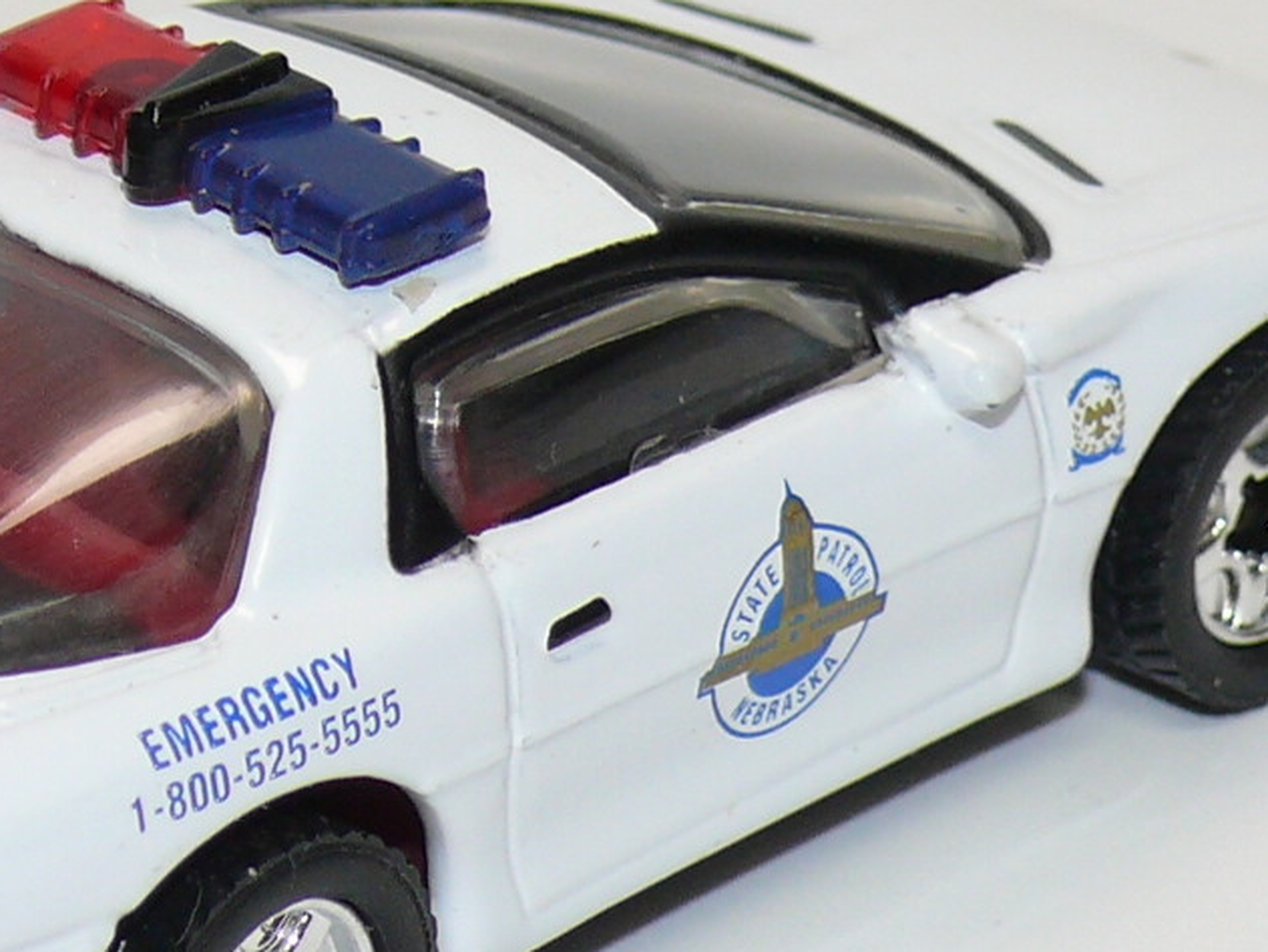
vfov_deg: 5.7
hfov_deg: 7.6
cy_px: 424
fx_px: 9566
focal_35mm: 261
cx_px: 358
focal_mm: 13.6
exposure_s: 1/30
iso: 100
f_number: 4
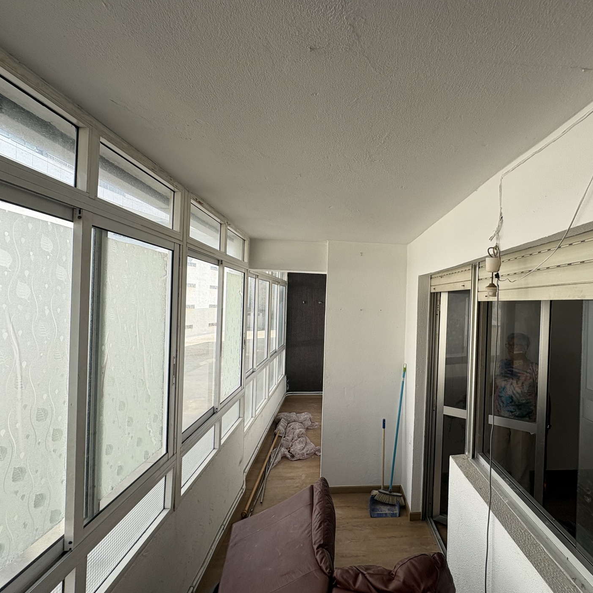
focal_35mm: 17
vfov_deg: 84.0
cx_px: 366
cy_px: 301
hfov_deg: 82.6
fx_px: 329
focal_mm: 2.22
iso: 50
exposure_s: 1/482
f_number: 2.2
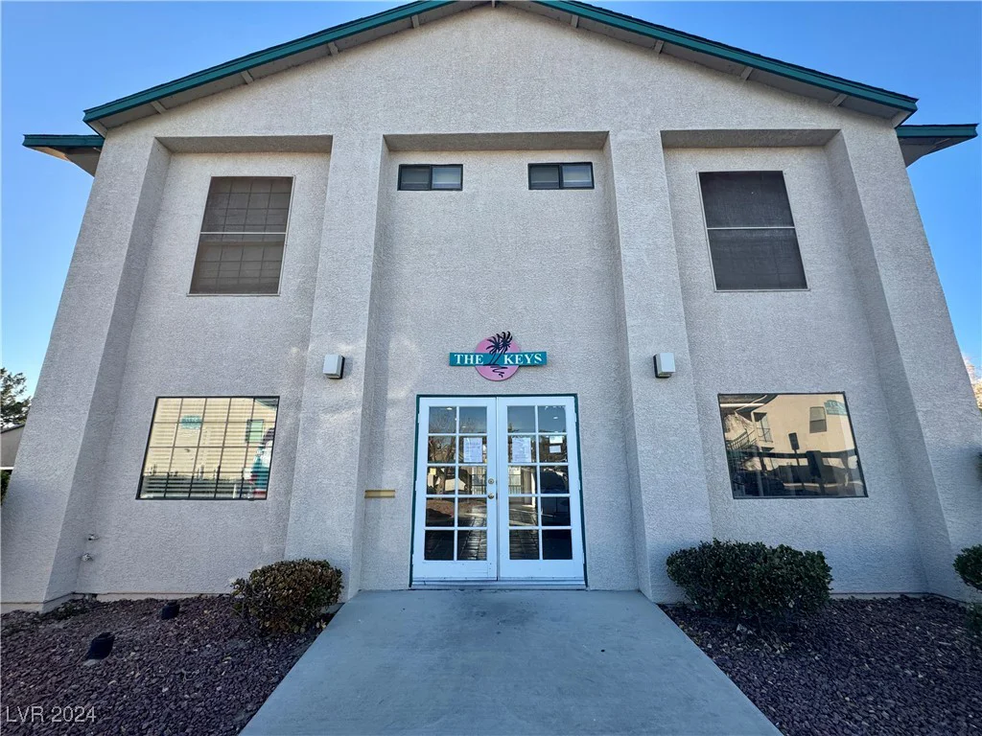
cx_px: 491
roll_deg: +0.3
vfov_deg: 85.7
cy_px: 368
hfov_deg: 102.1
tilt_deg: +14.4
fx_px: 397
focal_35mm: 14
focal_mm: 2.22
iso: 40
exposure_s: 1/533
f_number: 2.2
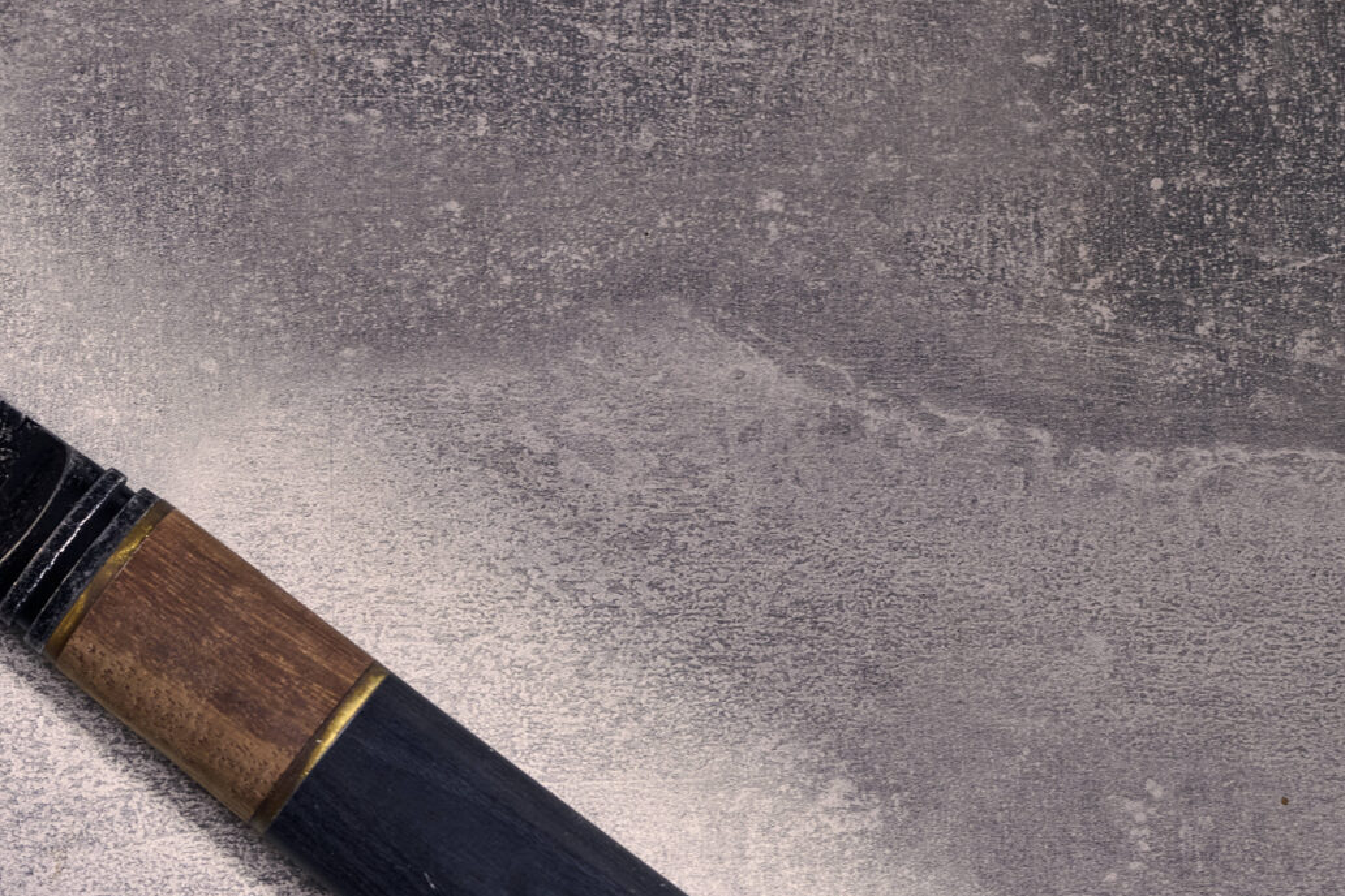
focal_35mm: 124
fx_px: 4632
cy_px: 496
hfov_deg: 16.1
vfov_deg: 11.1
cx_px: -94
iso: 500
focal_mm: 50
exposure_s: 1/250
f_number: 5.6
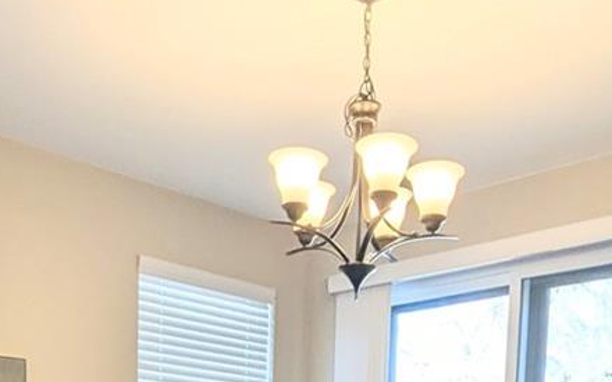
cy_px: 596
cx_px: 242
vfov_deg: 21.2
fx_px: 834
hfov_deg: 40.1
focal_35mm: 50
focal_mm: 1.95
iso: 55
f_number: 2.2
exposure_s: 1/120
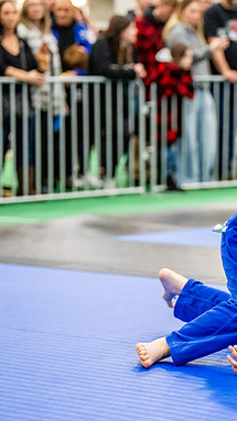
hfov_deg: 7.4
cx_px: 256
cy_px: 209
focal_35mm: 162
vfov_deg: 13.3
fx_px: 1813
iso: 6400
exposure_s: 1/500
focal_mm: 102
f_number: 2.8
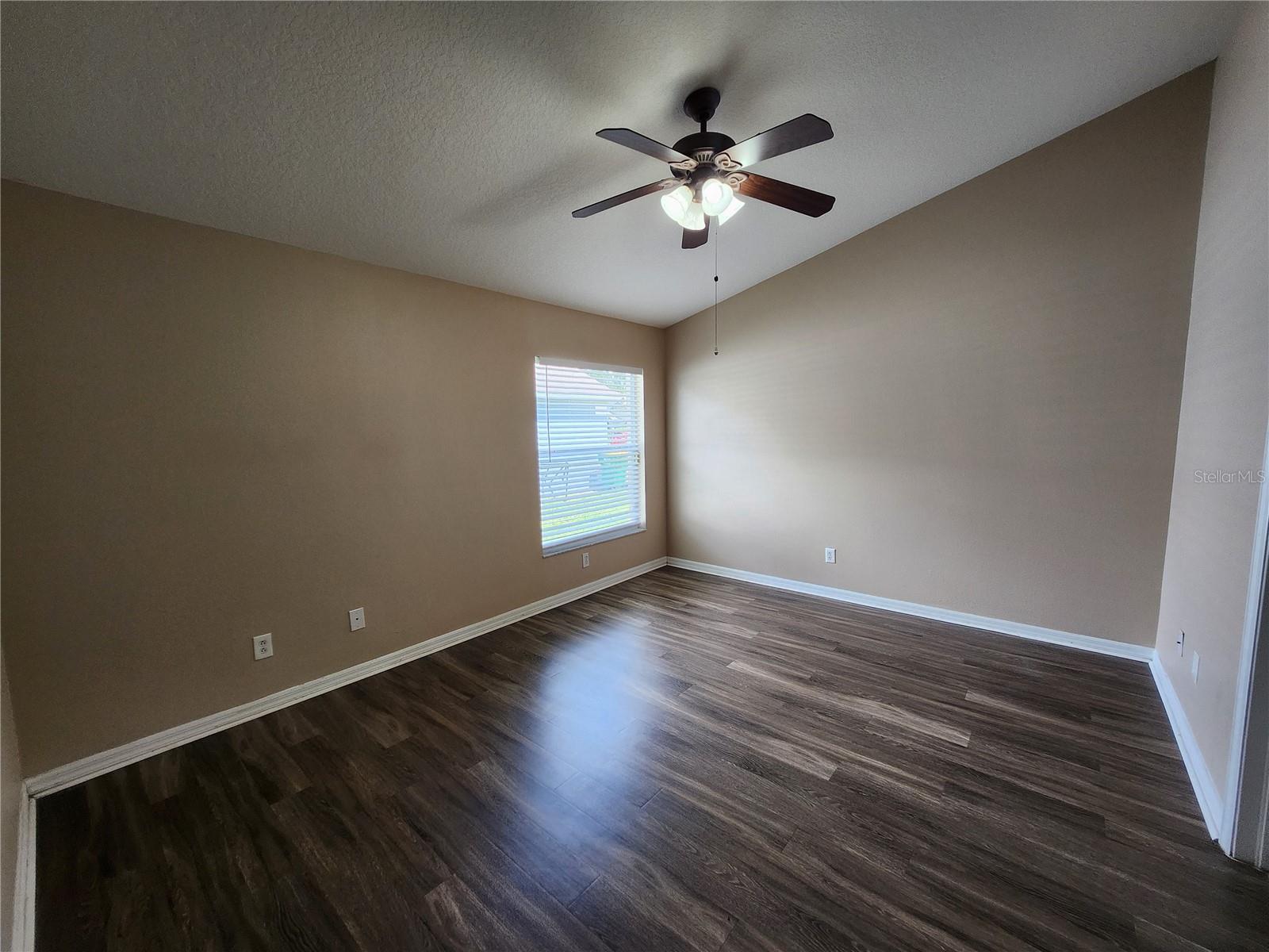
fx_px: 477
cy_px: 476
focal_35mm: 13
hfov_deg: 106.2
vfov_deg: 89.9
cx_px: 634
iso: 64
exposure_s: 1/60
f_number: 2.2
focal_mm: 1.74
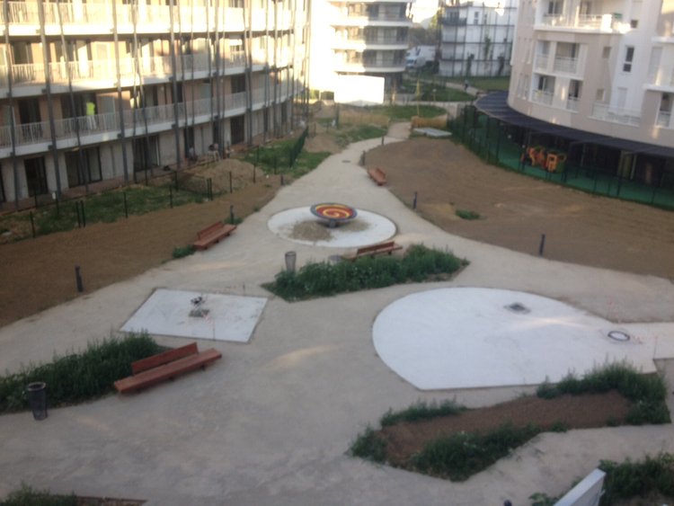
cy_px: 253
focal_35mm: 35
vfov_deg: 40.7
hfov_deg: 52.6
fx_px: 682
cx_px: 337
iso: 64
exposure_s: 1/292
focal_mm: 4.28
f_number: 2.4
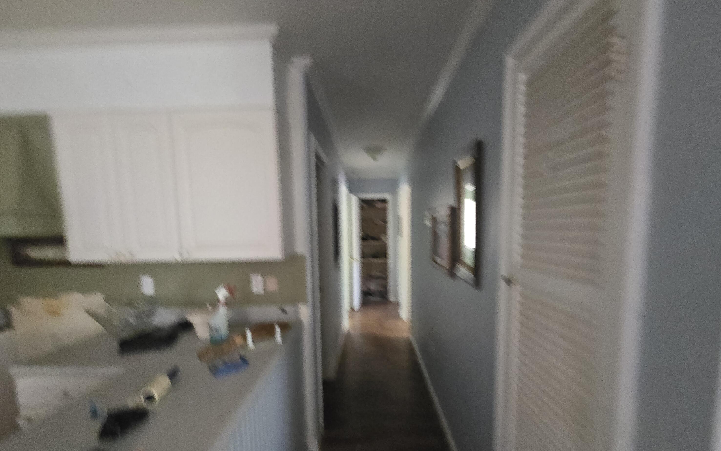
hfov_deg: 105.3
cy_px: 261
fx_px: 275
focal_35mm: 14
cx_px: 362
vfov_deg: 78.1
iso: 1600
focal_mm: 2.2
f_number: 2.2
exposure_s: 1/60
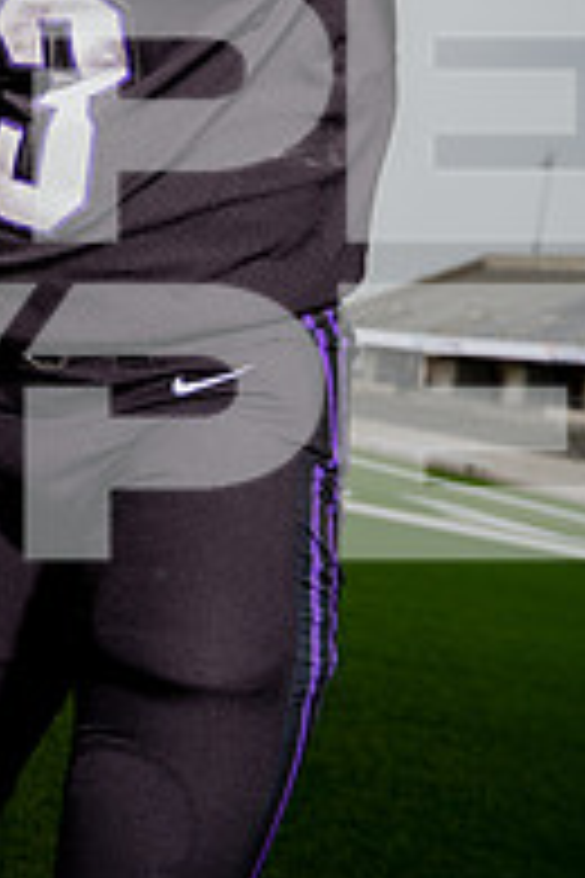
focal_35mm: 67
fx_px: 1633
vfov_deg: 29.0
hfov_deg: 19.6
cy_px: 108
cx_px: -18
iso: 1000
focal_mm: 29
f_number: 4
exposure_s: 1/1600
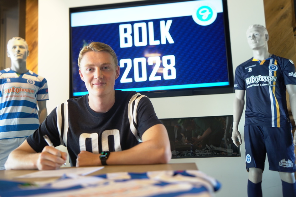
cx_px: 148
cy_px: 98
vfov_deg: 37.9
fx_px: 288
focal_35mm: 35
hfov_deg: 54.4
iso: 640
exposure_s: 1/40
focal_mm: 35
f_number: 3.2
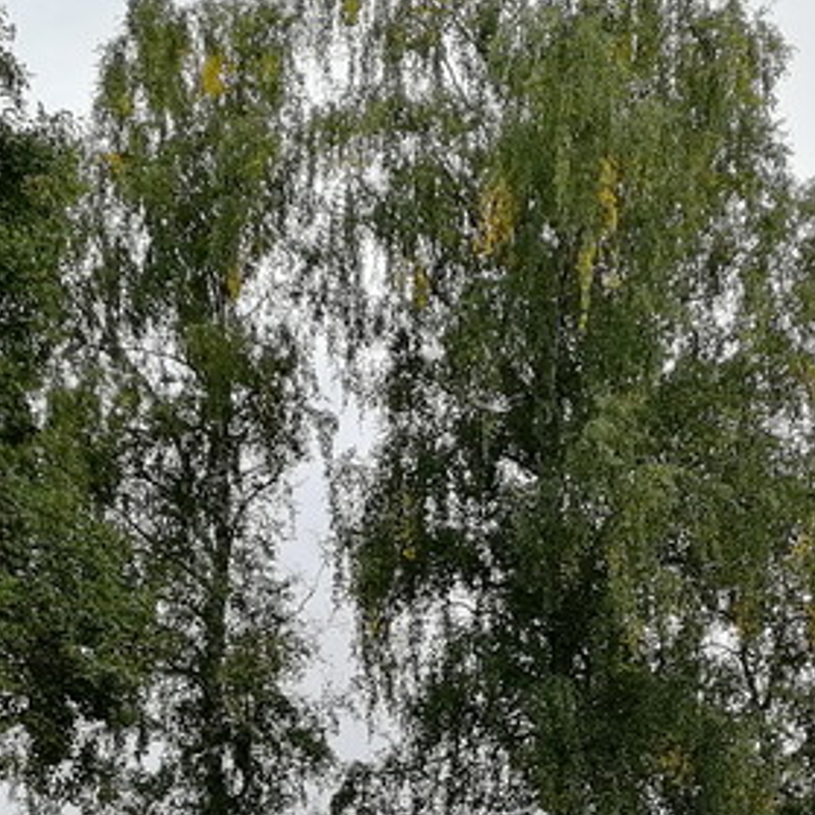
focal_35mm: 82
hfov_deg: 21.1
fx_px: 2184
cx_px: 497
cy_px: 1014
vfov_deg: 19.7
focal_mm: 3.95
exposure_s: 1/347
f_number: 2.2
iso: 50
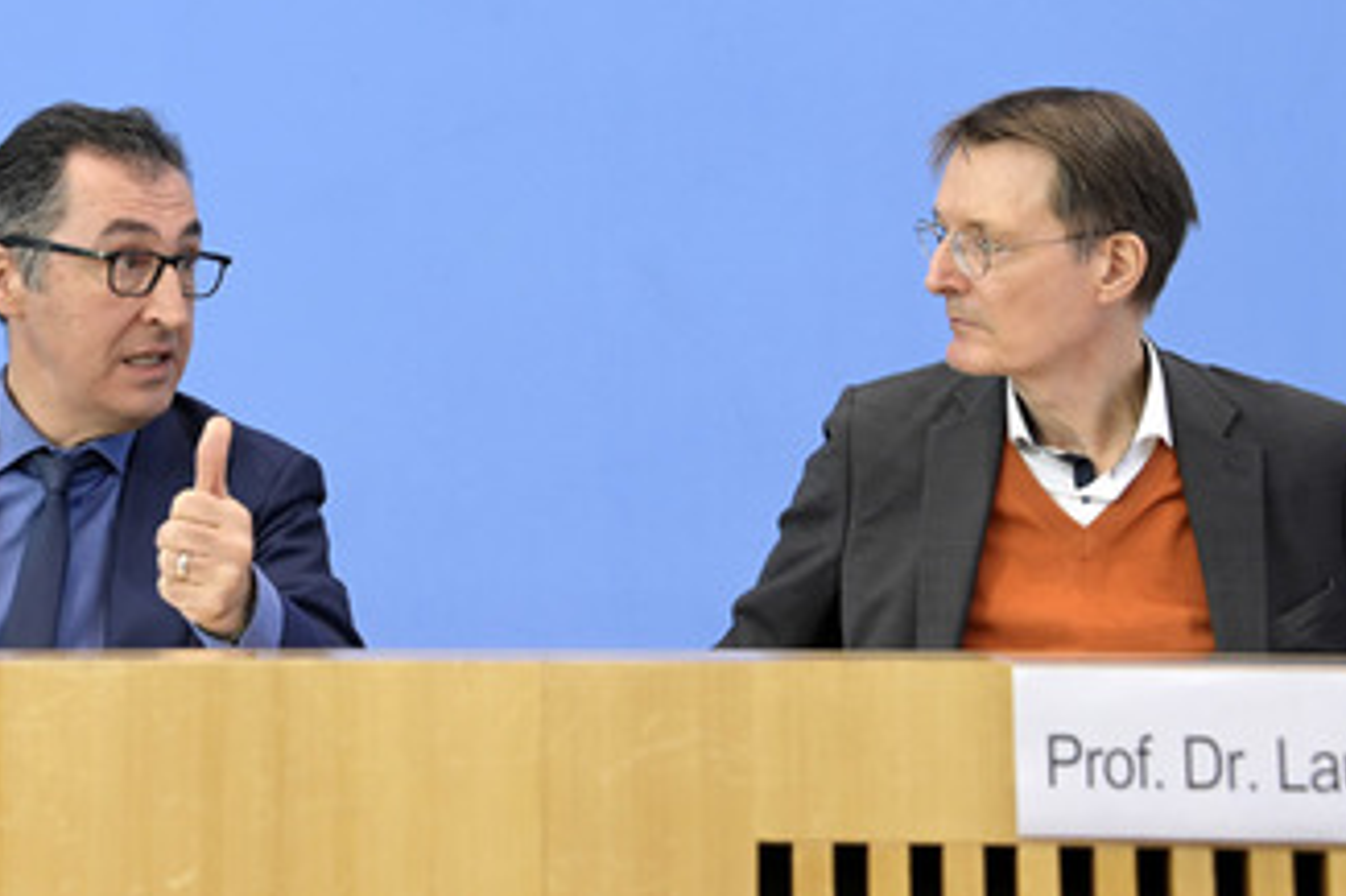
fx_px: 2691
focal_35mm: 72
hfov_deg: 28.0
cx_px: 555
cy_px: 322
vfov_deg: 18.9
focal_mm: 52
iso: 3200
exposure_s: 1/500
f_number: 5
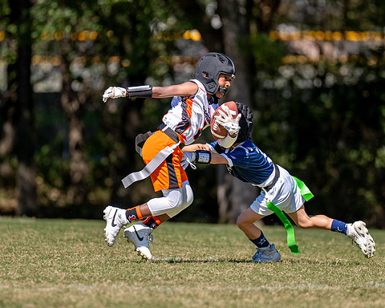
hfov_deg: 4.6
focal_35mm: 423
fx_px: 4820
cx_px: 223
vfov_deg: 3.7
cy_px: 131
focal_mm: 200
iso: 160
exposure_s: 1/2500
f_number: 2.8
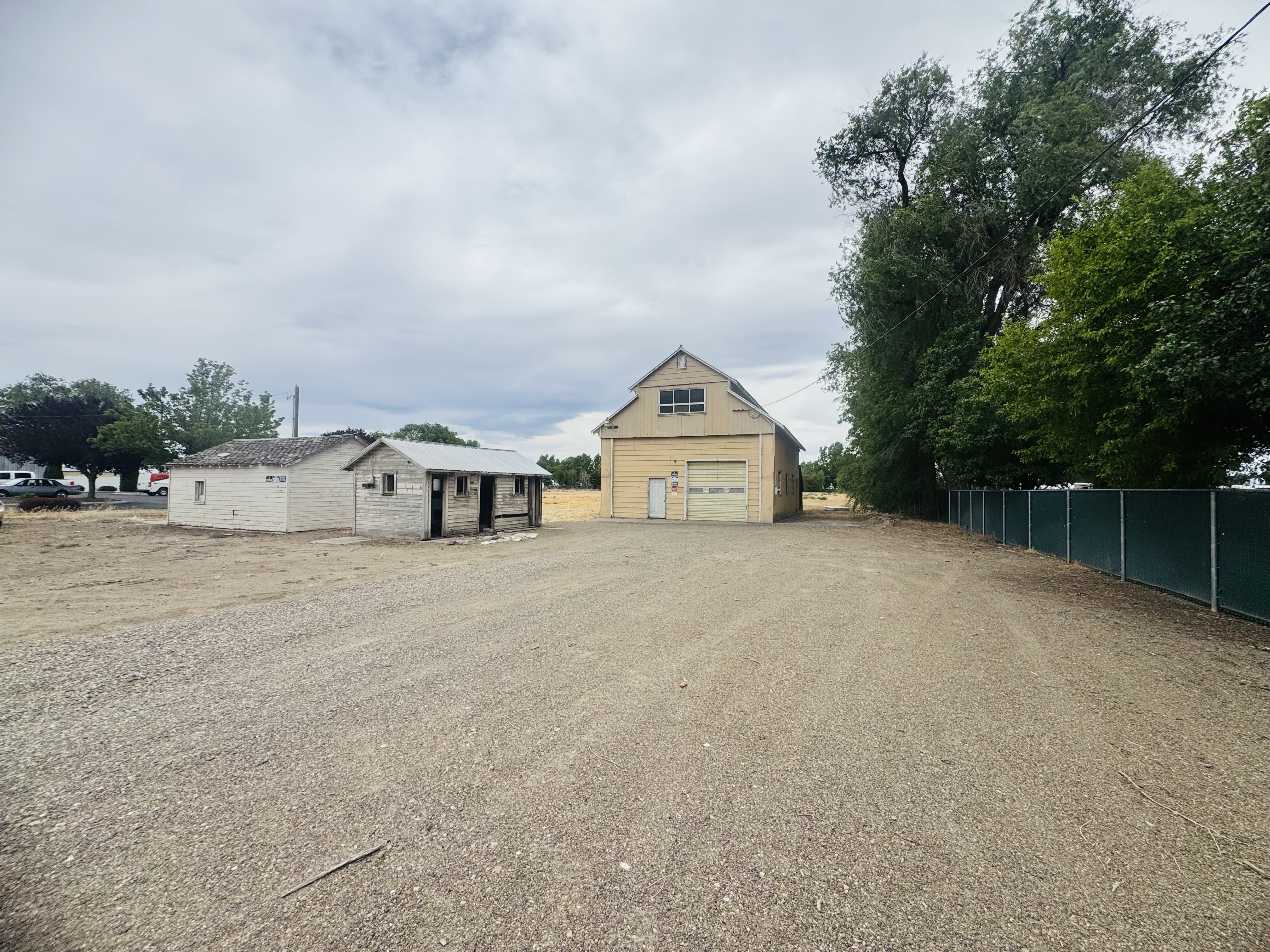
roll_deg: -0.8
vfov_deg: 85.7
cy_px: 476
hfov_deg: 102.1
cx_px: 635
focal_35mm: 14
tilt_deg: +0.5
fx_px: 514
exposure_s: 1/2985
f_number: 2.2
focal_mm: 2.22
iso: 50
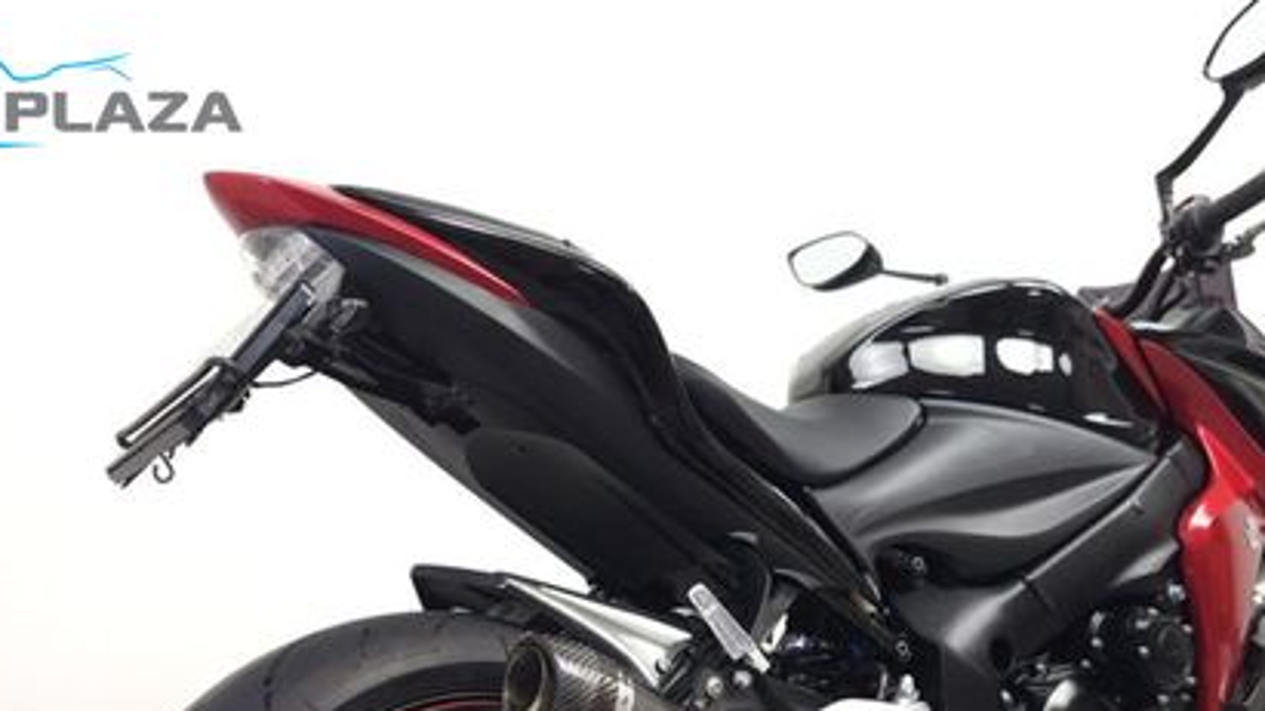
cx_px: 702
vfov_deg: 29.1
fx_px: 1308
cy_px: 653
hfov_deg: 51.5
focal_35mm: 39
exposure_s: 1/30
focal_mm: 5.4
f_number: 1.8
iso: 100
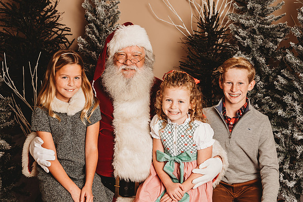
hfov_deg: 38.2
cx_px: 152
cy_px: 101
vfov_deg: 26.0
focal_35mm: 52
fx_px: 438
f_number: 4
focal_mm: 52
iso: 100
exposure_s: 1/160
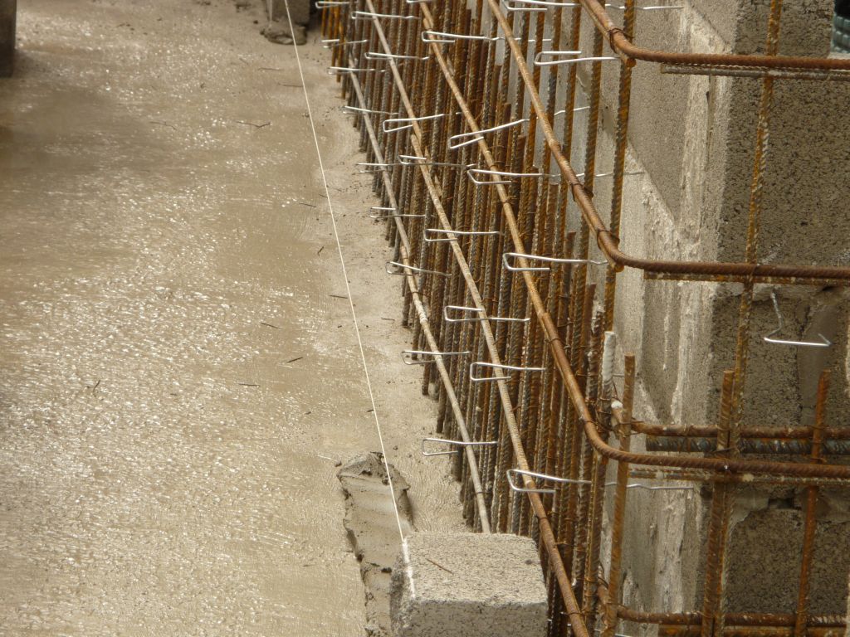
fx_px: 3241
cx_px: 425
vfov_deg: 11.2
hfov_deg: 14.9
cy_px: 318
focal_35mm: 132
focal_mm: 22
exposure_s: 1/125
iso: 80
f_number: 5.9
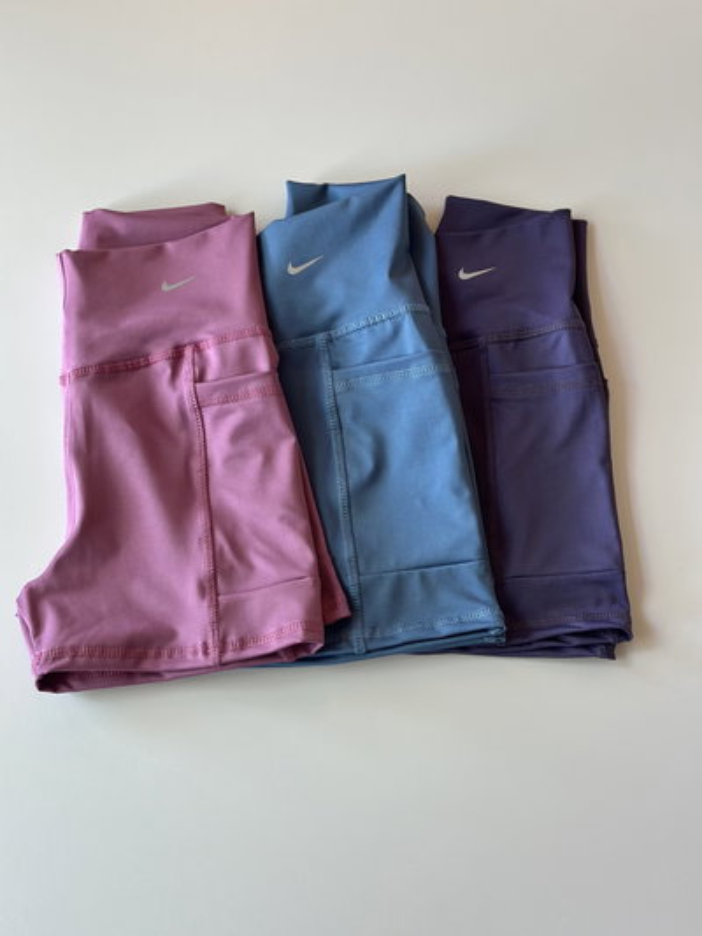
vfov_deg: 39.6
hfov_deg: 30.3
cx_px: 351
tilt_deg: -72.7
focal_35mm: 48
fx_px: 1297
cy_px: 468
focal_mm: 6.86
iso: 125
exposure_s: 1/103
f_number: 1.78
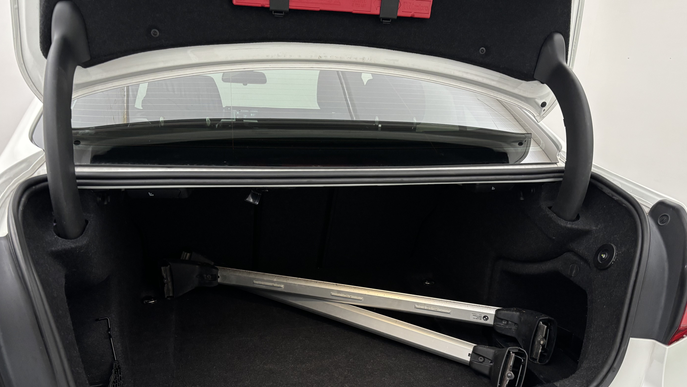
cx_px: 338
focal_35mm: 29
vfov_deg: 39.9
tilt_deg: -16.8
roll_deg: -1.8
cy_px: 241
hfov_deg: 66.1
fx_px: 528
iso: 160
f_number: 1.6
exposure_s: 1/60
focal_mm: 5.96
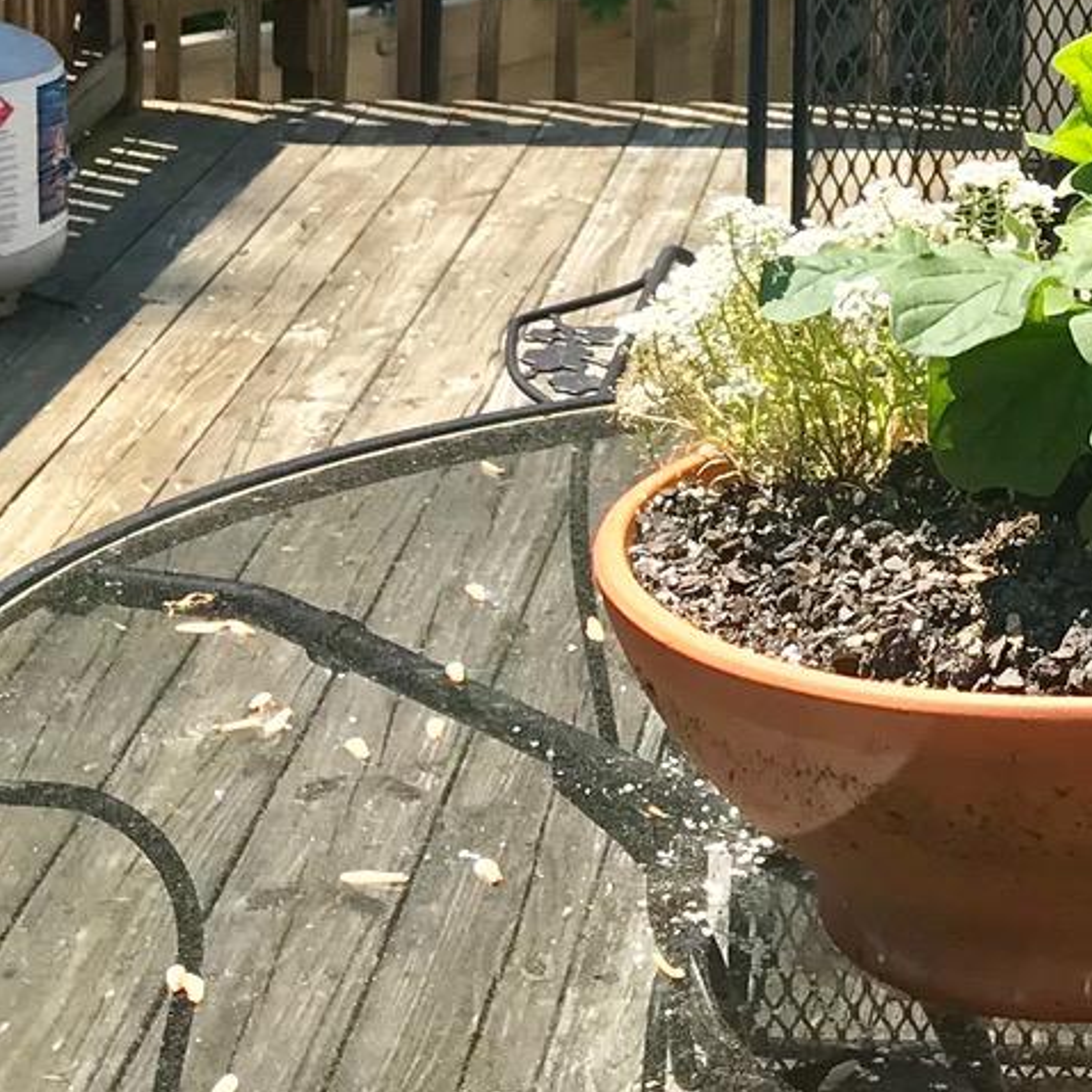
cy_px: -475
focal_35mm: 106
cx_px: 1092
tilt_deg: -2.6
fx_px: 3783
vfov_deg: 15.3
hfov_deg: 16.1
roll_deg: +0.2
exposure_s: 1/997
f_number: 1.8
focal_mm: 3.99
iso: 20
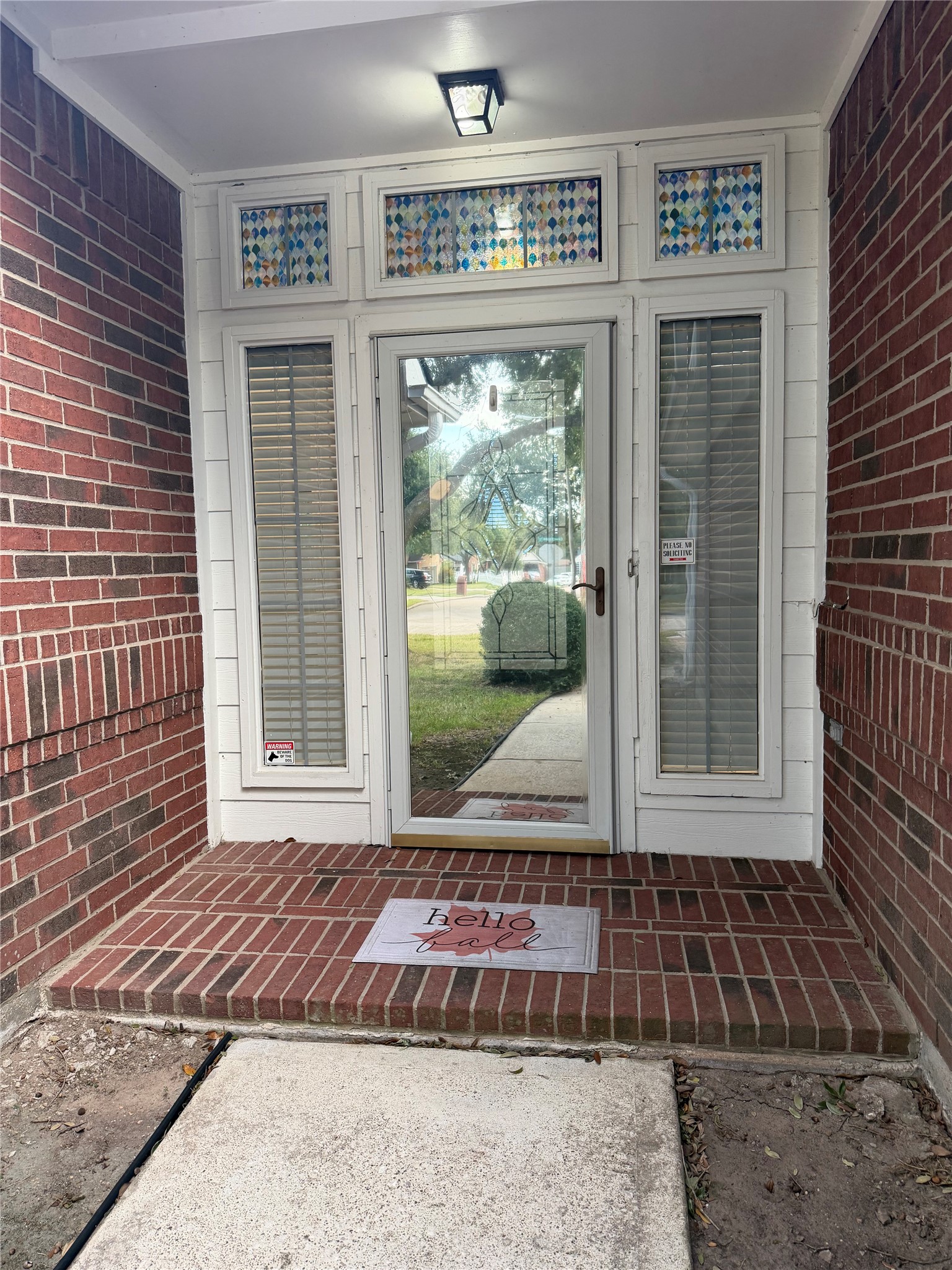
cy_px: 635
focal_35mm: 24
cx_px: 476
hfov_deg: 56.8
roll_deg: +1.2
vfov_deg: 71.6
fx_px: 880
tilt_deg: -4.7
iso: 200
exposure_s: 1/120
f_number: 1.78
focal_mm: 6.76
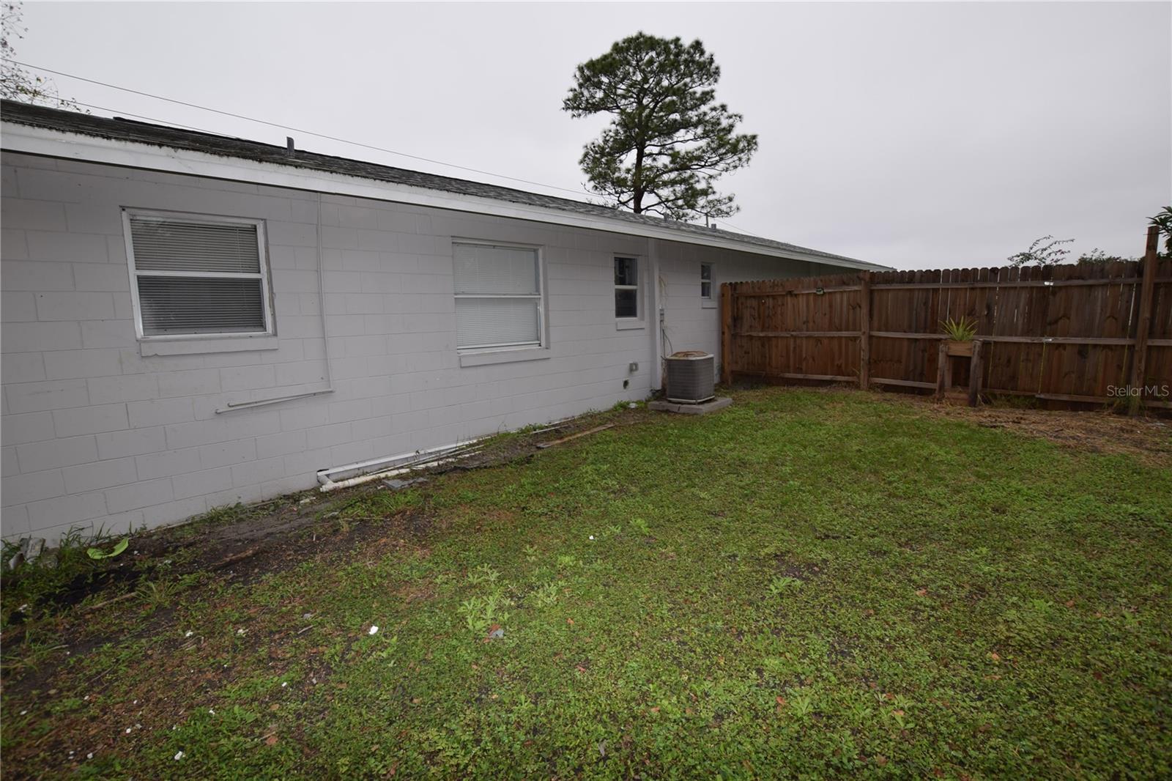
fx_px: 488
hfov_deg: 100.4
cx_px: 586
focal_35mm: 15
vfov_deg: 77.3
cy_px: 390
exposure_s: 1/200
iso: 100
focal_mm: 10
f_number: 8
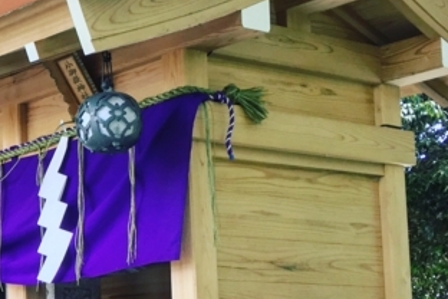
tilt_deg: +3.5
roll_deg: +1.3
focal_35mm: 99
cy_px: 275
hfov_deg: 19.6
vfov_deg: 13.7
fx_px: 1232
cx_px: -57
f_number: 2.2
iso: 40
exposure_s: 1/120
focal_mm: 4.15
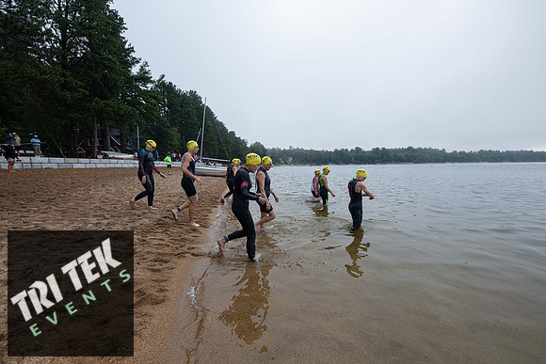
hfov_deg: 104.2
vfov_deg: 81.2
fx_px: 212
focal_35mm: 14
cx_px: 273
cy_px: 182
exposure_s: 1/800
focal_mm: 14
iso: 400
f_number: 4
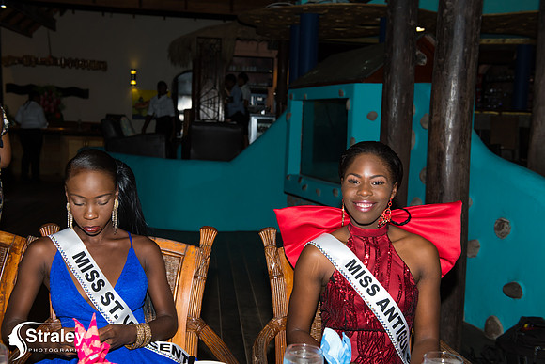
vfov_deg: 30.5
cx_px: 272
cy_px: 182
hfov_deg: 44.5
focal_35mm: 44
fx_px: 666
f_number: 5.6
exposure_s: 1/100
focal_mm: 44
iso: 400
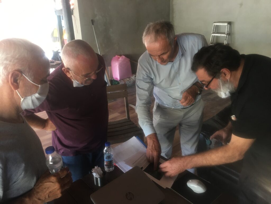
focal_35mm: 29
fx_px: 227
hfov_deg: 61.7
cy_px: 102
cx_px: 136
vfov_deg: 48.2
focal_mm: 4.15
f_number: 2.2
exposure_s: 1/17
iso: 50
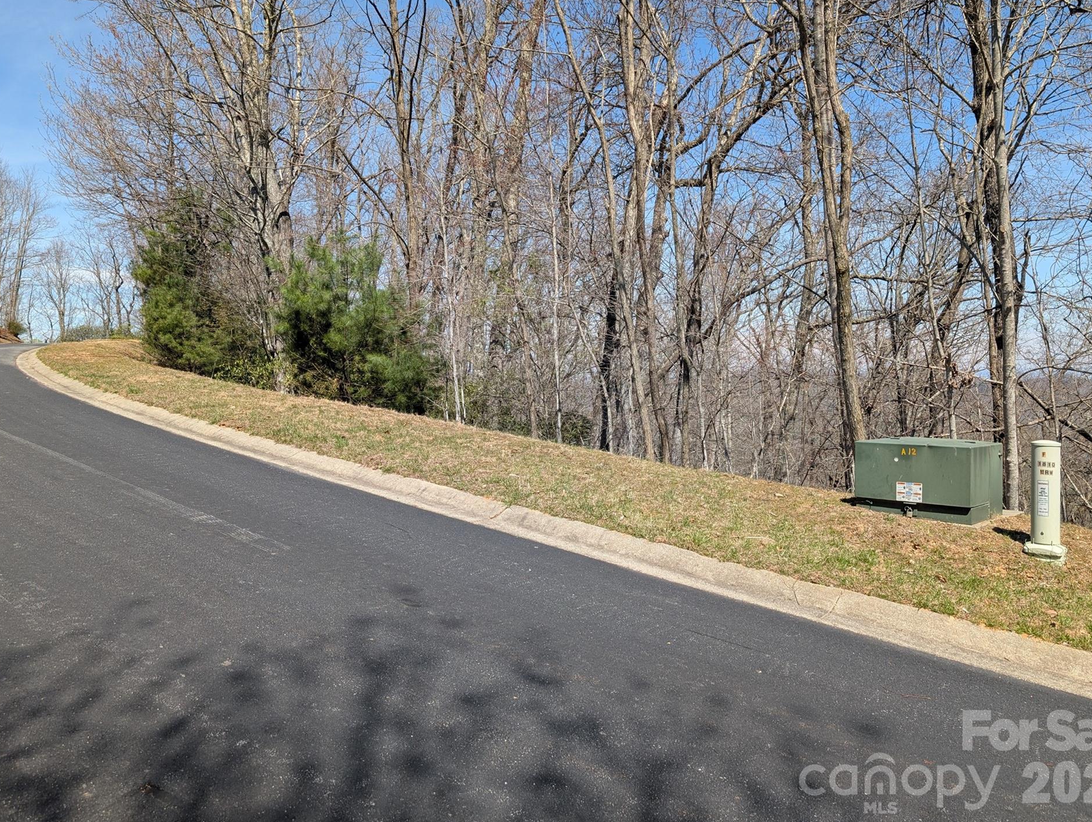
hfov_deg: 67.2
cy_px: 379
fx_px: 821
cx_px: 555
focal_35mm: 26
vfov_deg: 53.1
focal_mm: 6.9
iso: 22
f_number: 1.68
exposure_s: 1/633
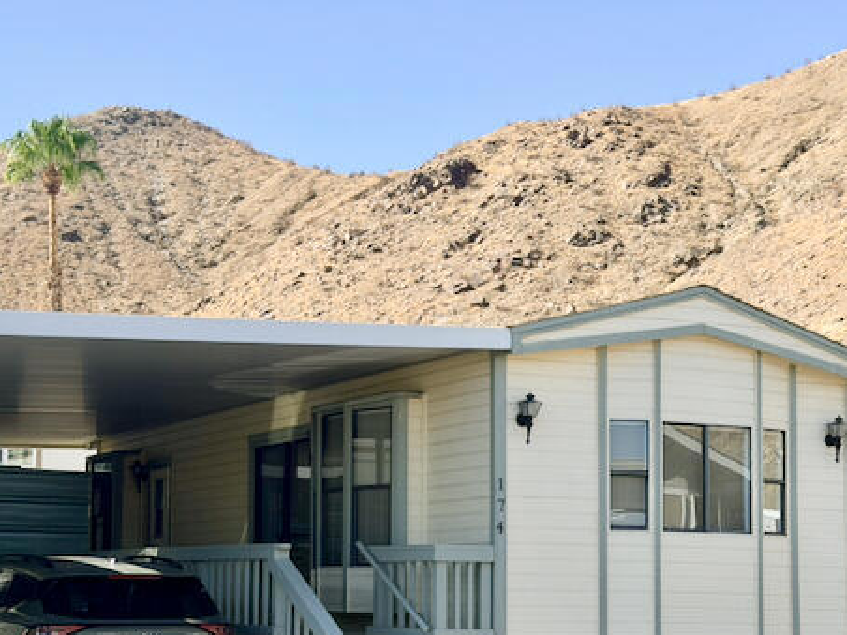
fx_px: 1664
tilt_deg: +4.8
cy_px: 448
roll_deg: -0.6
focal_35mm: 68
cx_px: 358
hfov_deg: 28.5
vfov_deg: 21.5
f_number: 1.78
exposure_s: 1/2415
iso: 64
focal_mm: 6.76
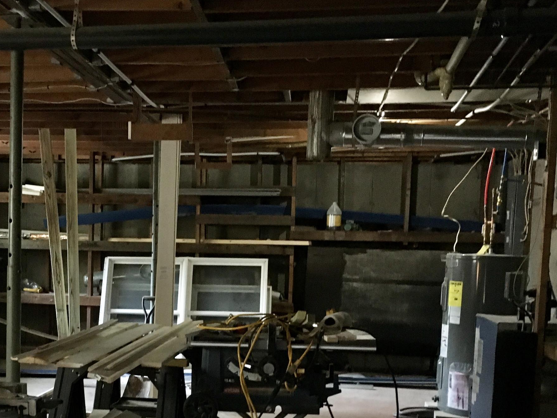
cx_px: 178
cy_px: 314
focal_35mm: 49
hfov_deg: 38.4
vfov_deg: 29.2
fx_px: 788
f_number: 2.2
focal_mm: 4.15
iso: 250
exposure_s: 1/15
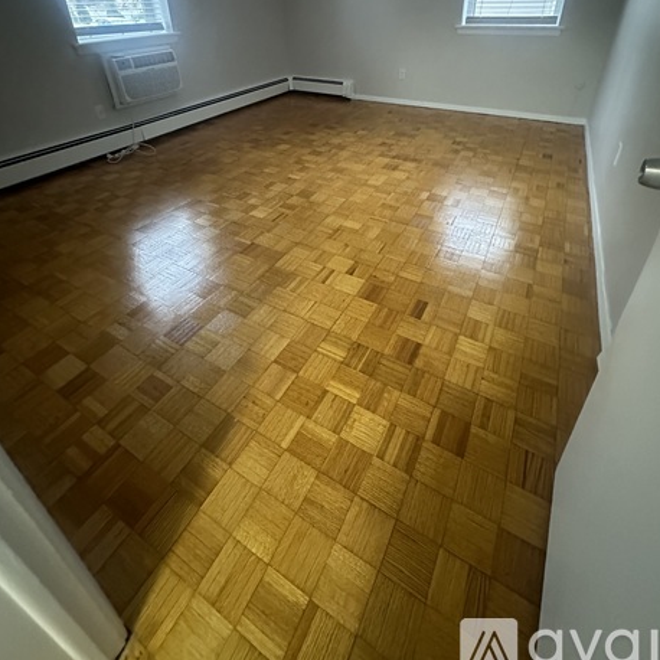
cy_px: 195
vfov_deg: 76.8
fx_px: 388
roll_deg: +1.3
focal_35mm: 18
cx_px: 333
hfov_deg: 80.7
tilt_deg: -26.4
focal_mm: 2.22
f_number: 2.2
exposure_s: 1/40
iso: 1000
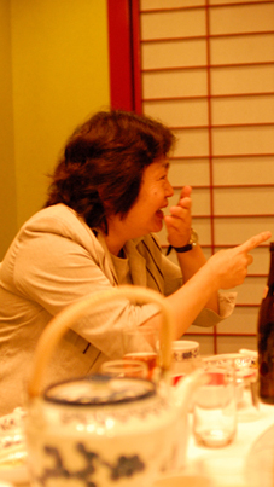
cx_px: 227
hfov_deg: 17.1
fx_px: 903
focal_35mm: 70
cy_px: 236
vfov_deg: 30.1
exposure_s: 1/80
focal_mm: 28
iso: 800
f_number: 2
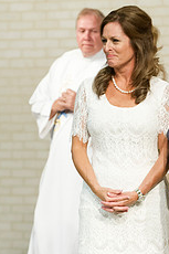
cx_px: 152
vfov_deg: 7.5
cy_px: 186
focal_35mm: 274
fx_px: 1932
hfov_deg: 5.0
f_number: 3.5
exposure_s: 1/160
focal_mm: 140
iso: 5000
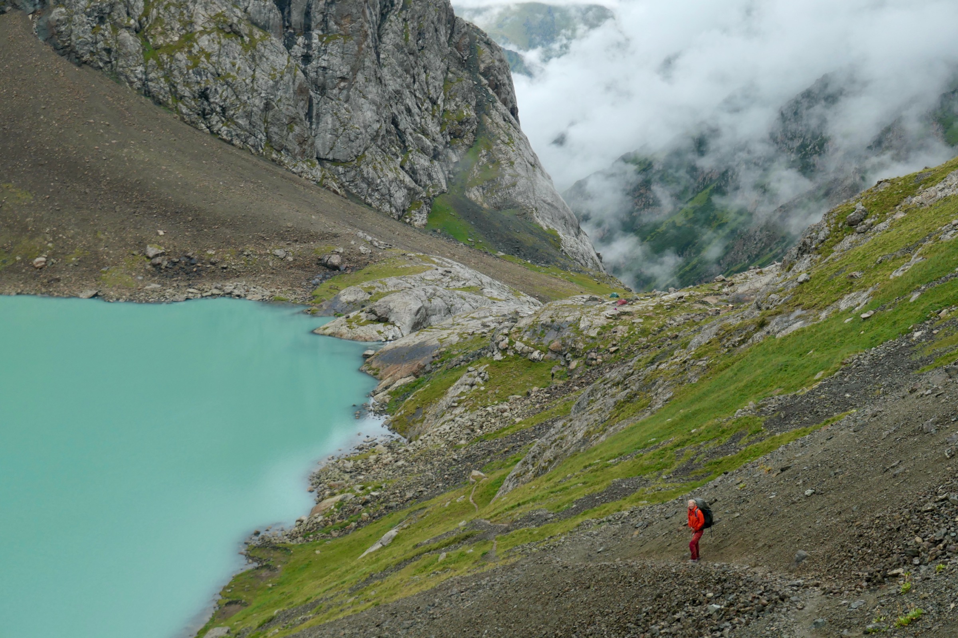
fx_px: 1410
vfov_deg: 25.5
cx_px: 479
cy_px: 319
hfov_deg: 37.5
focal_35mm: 53
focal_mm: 19.3
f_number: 4.3
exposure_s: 1/320
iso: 200
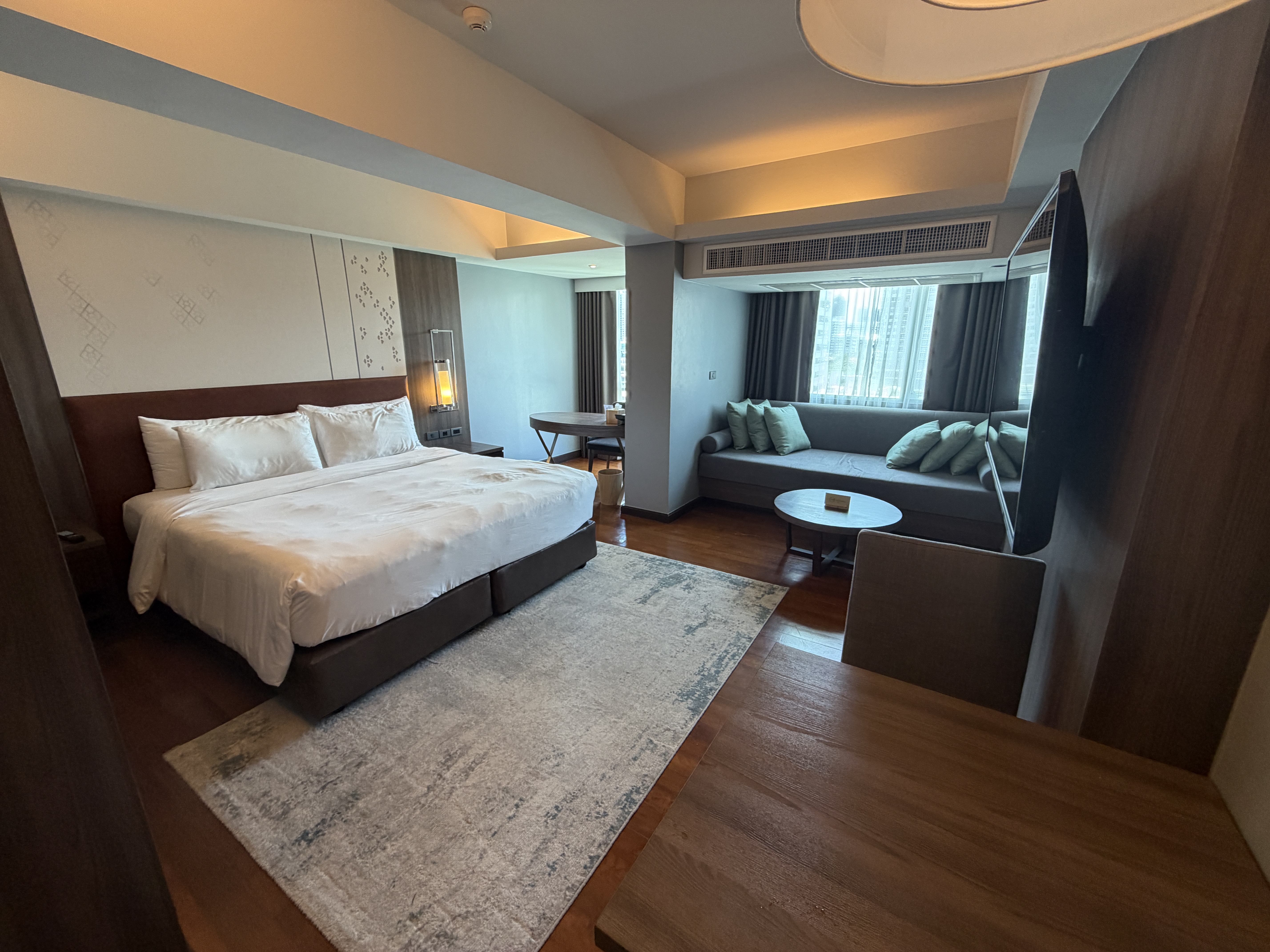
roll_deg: +0.5
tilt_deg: -15.1
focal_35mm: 14
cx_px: 635
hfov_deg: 102.1
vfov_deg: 85.7
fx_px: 514
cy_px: 476
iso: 160
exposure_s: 1/50
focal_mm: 2.22
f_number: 2.2
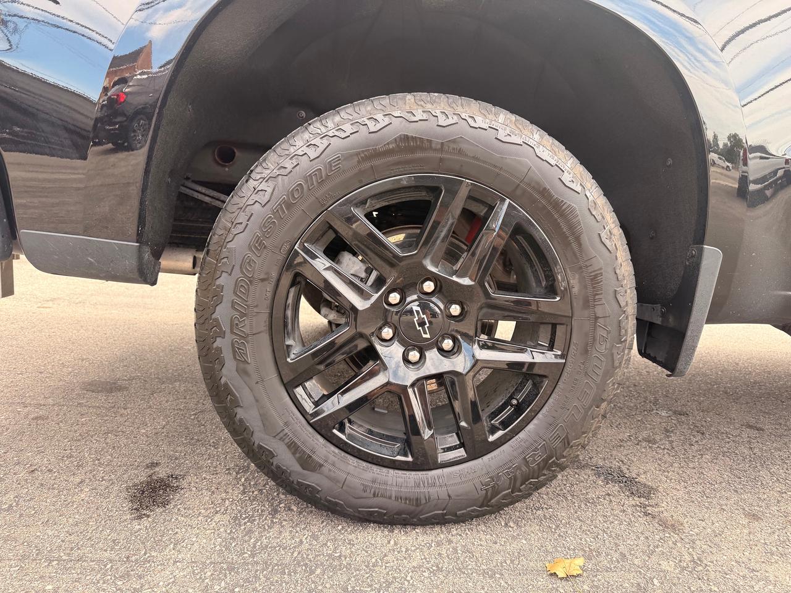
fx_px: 548
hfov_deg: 71.6
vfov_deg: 56.8
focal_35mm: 24
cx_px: 396
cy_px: 296
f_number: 1.78
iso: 64
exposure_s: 1/180
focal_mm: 6.76
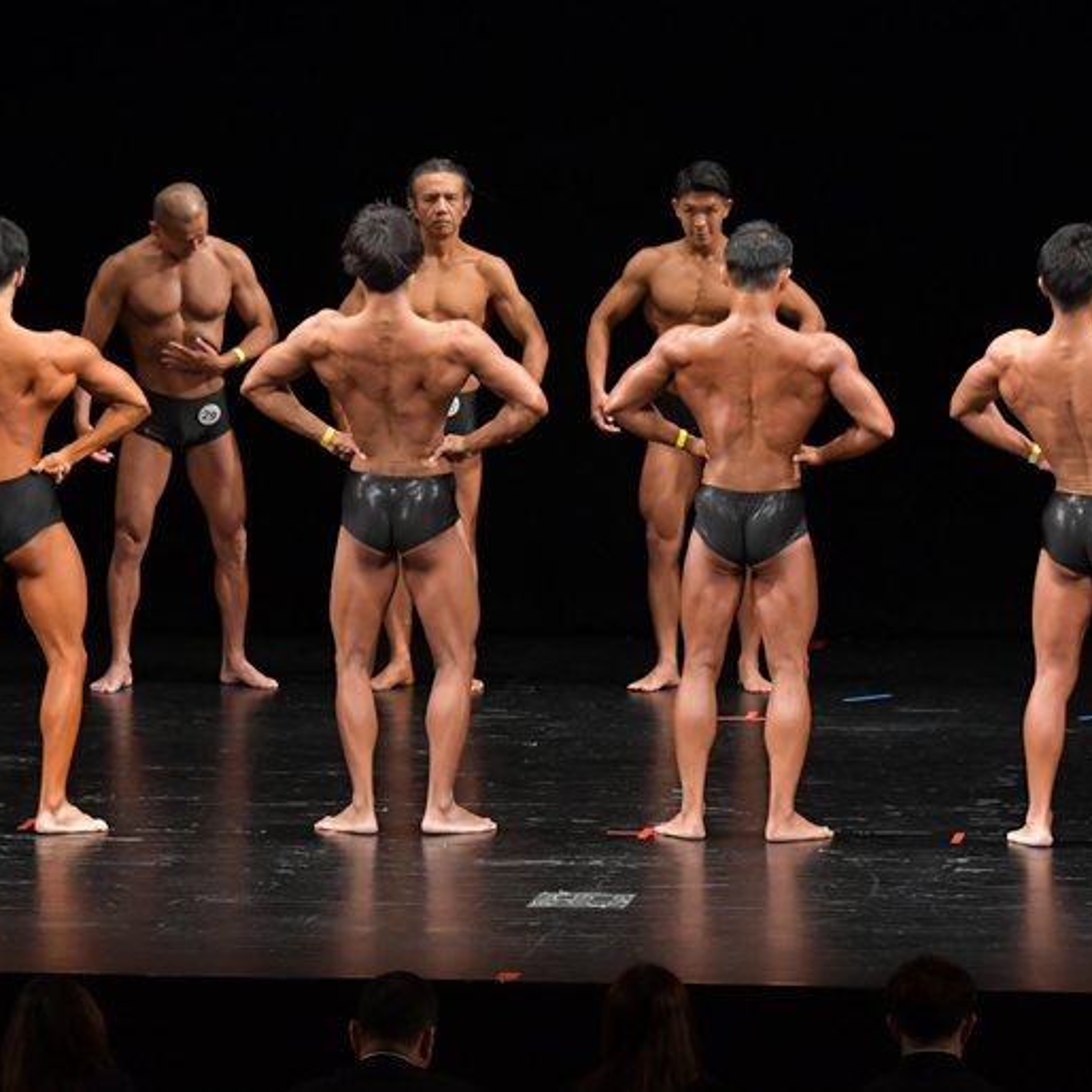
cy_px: 546
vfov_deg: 7.8
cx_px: 532
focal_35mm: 223
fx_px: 7959
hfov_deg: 7.8
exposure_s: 1/400
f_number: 5.6
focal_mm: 116
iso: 3200
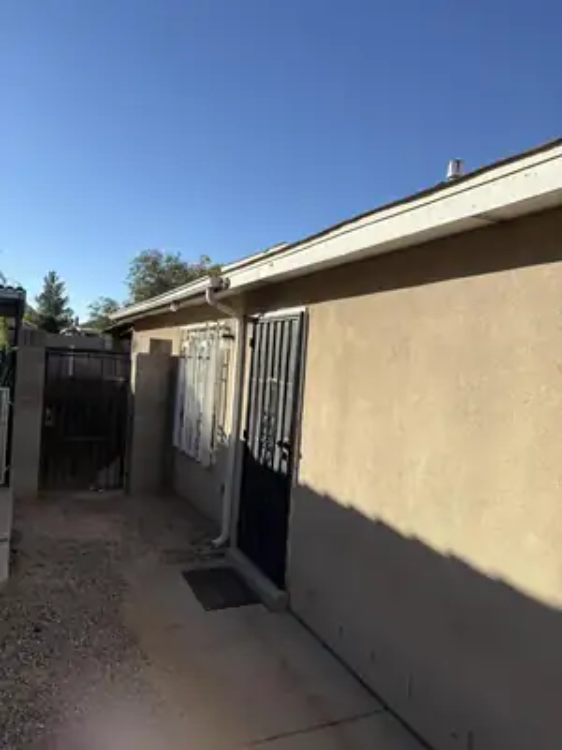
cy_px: 375
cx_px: 281
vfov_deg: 67.3
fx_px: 563
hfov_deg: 53.1
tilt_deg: +1.0
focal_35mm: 26
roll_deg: -4.1
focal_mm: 5.96
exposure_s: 1/2747
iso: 50
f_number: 1.6
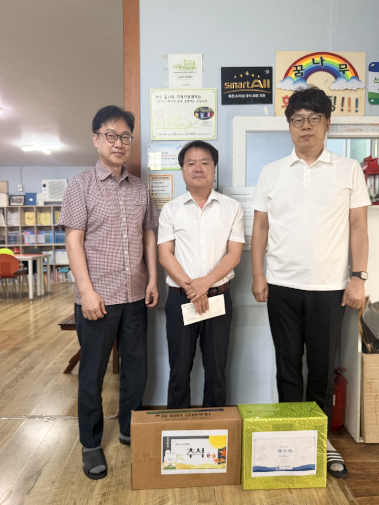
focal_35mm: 24
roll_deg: +0.2
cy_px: 252
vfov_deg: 71.6
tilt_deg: -3.0
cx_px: 190
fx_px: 350
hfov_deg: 56.8
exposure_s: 1/120
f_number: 1.78
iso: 200
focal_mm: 6.76
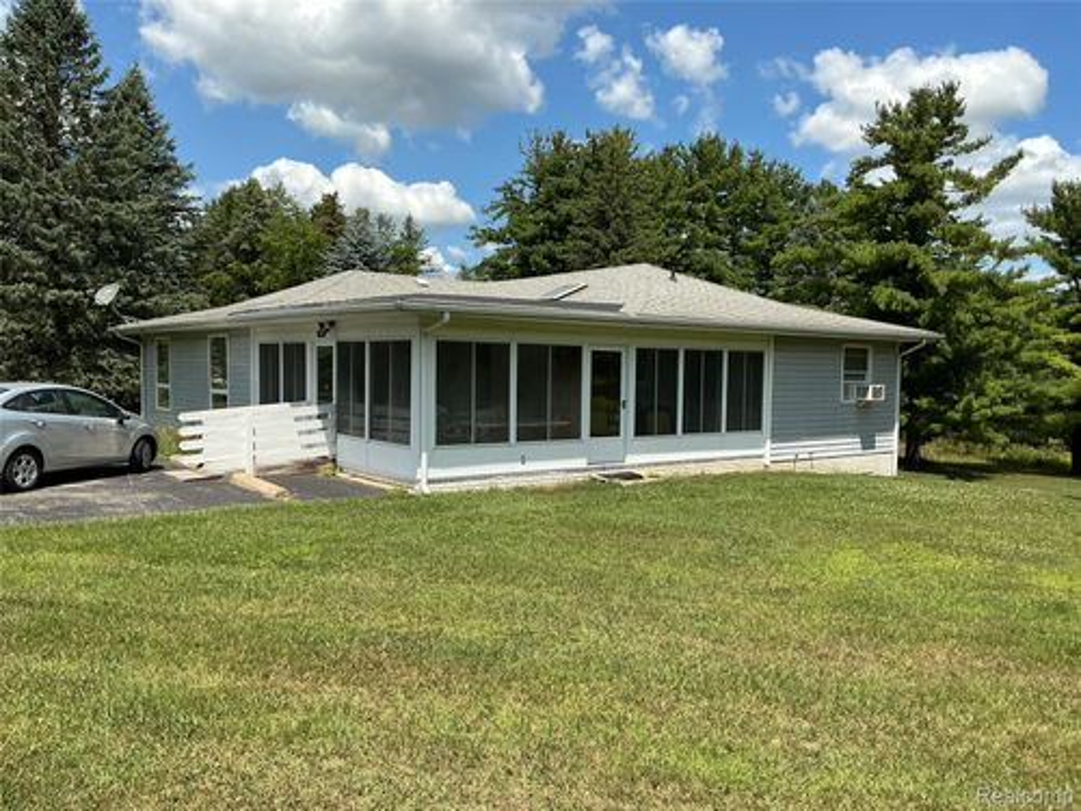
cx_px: 540
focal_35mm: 29
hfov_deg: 61.7
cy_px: 406
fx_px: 906
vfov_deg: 48.2
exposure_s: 1/1848
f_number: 1.8
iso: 25
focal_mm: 3
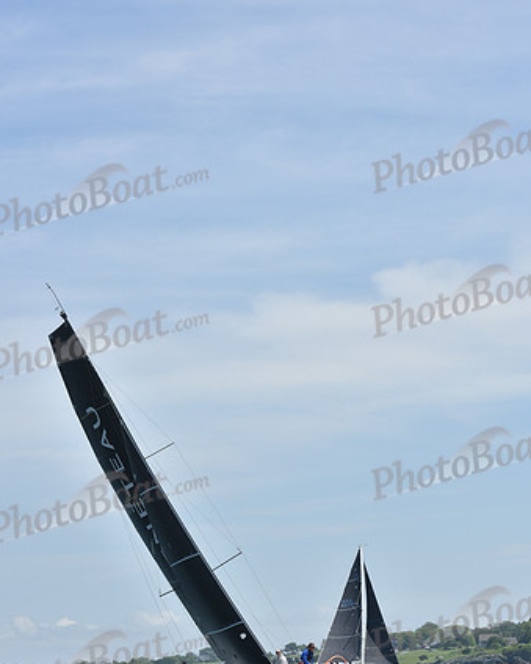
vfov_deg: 15.8
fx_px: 2397
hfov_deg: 12.6
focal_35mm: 122
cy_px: 401
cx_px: 291
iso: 250
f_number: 7.1
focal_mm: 95
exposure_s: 1/1250
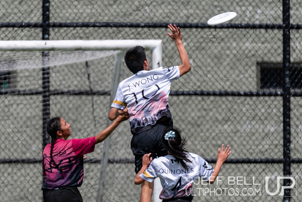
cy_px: 155
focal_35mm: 1177
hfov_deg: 1.8
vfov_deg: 1.2
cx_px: 157
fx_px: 9874
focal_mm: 400
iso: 160
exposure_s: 1/1600
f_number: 4
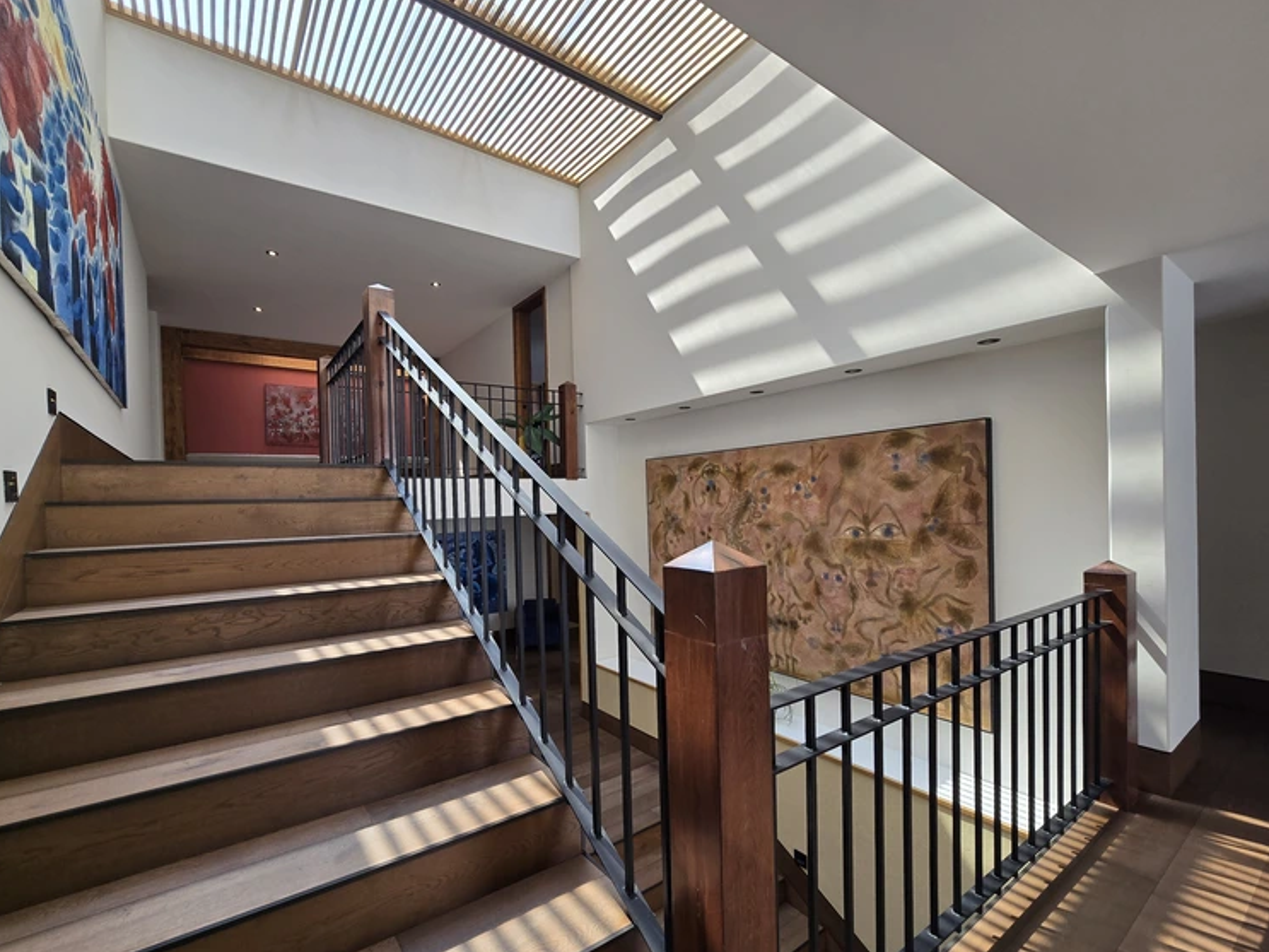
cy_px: 511
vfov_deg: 85.5
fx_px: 513
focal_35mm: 14
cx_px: 593
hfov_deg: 101.9
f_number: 2.2
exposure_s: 1/188
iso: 50
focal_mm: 2.2
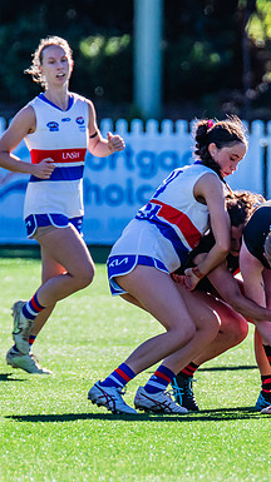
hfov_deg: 1.1
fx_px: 14631
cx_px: 219
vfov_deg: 1.9
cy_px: 272
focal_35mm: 1143
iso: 800
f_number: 8
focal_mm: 600
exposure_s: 1/1250
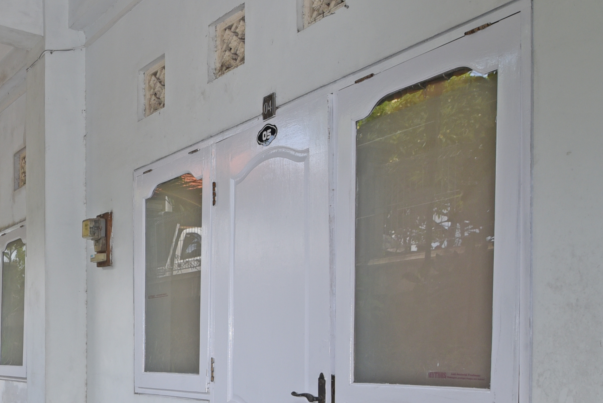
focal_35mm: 42
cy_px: 369
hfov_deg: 37.9
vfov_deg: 30.4
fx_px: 704
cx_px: -73
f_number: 5.6
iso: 200
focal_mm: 16
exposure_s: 1/125
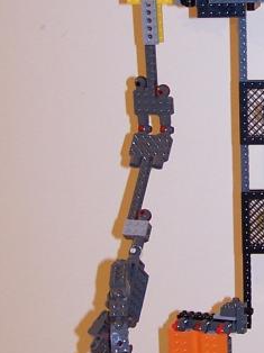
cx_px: 267
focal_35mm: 124
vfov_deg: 15.9
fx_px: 1263
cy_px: 144
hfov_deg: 11.8
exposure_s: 1/2
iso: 80
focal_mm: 6.3
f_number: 2.8
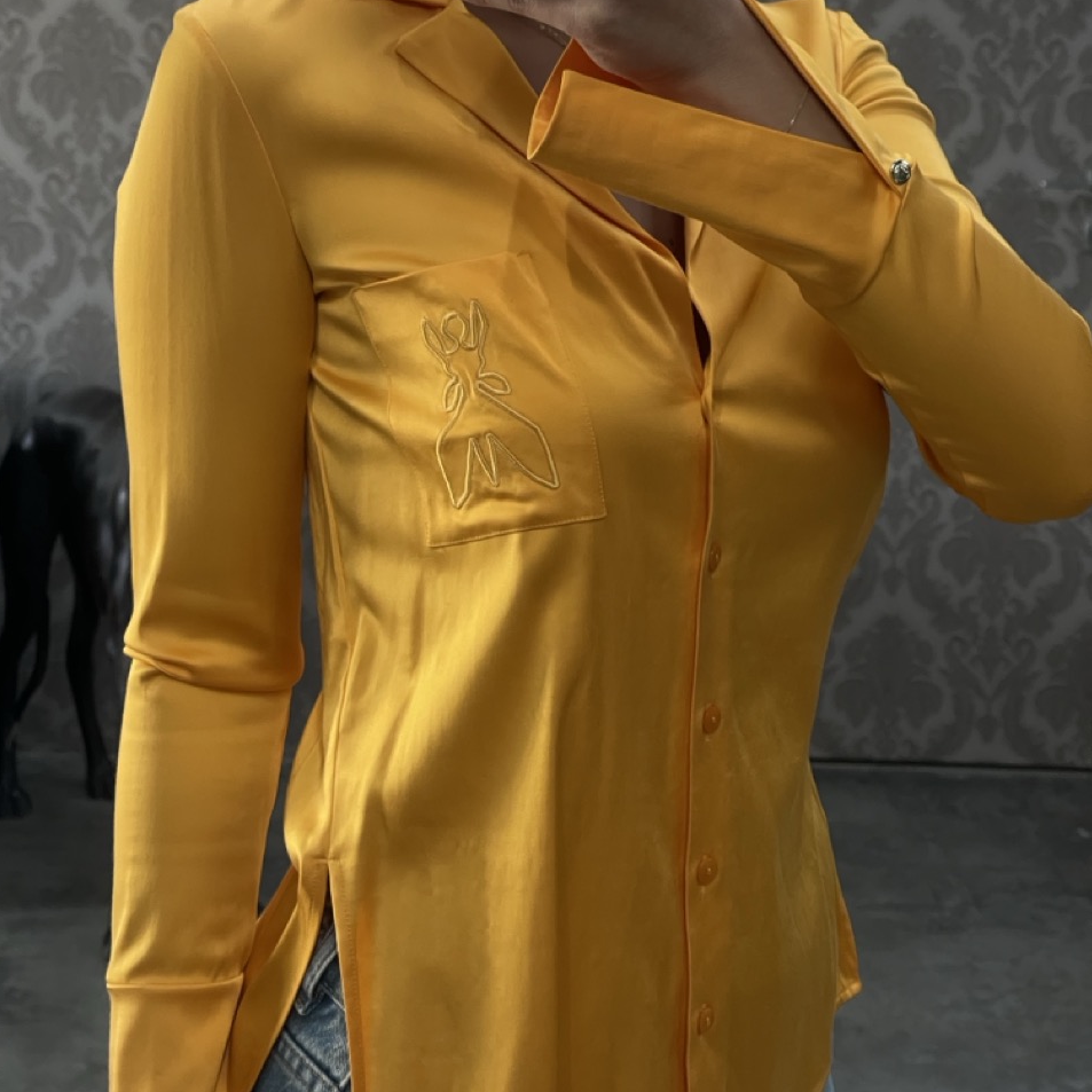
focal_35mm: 76
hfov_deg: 22.8
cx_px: 544
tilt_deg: -22.5
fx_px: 2712
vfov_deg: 22.7
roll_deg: -1.5
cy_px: 433
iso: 160
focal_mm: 7.5
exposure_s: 1/99
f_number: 2.2
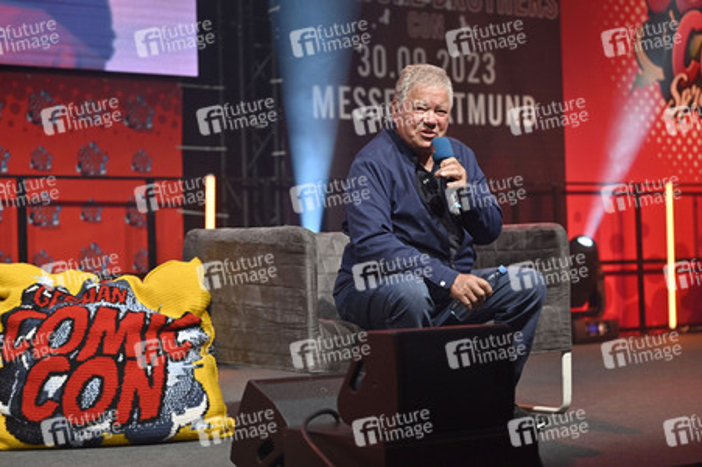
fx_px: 1500
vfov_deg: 17.7
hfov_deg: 26.3
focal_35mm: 77
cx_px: 351
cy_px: 234
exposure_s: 1/400
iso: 1000
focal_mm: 77
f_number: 2.8
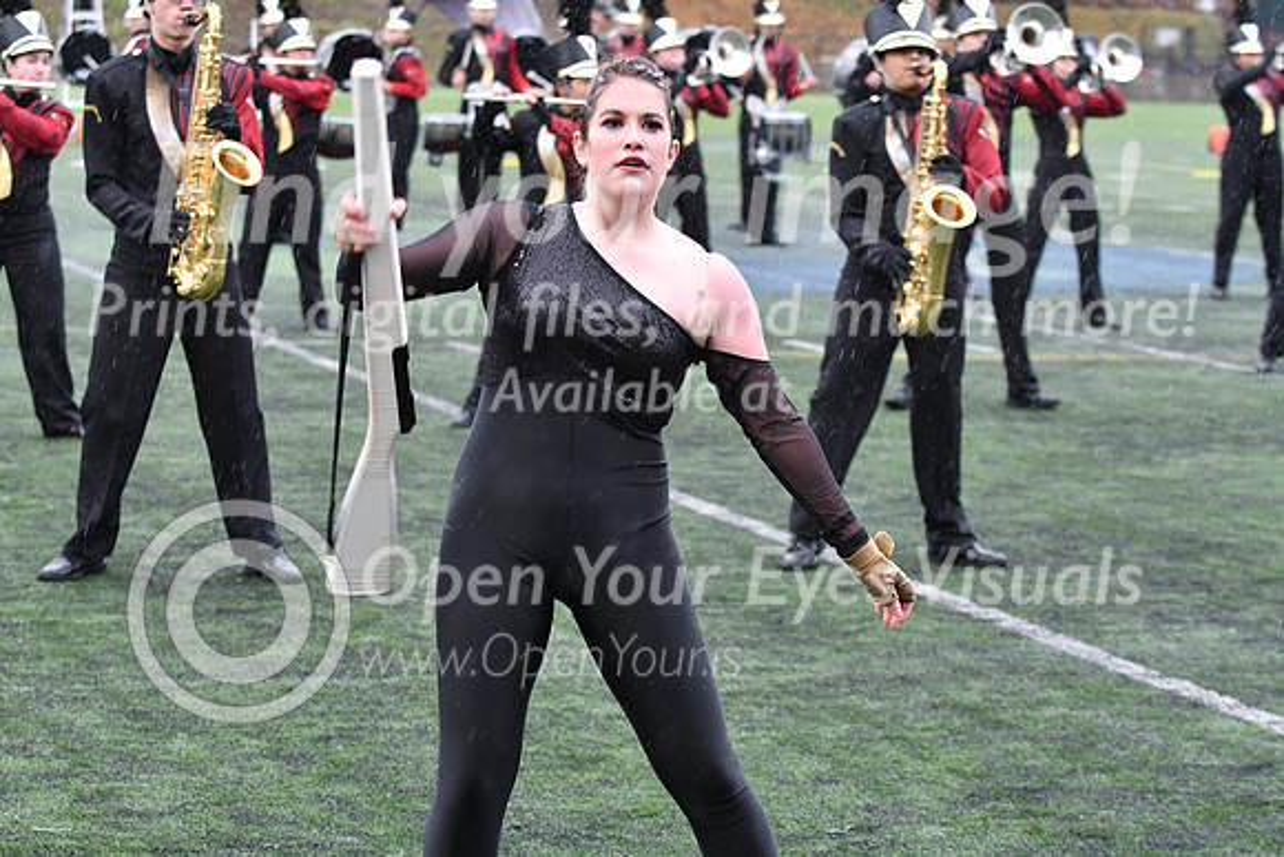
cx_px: 642
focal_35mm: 105
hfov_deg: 19.5
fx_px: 3746
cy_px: 428
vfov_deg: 13.0
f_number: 4
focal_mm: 70
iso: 1000
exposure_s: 1/400
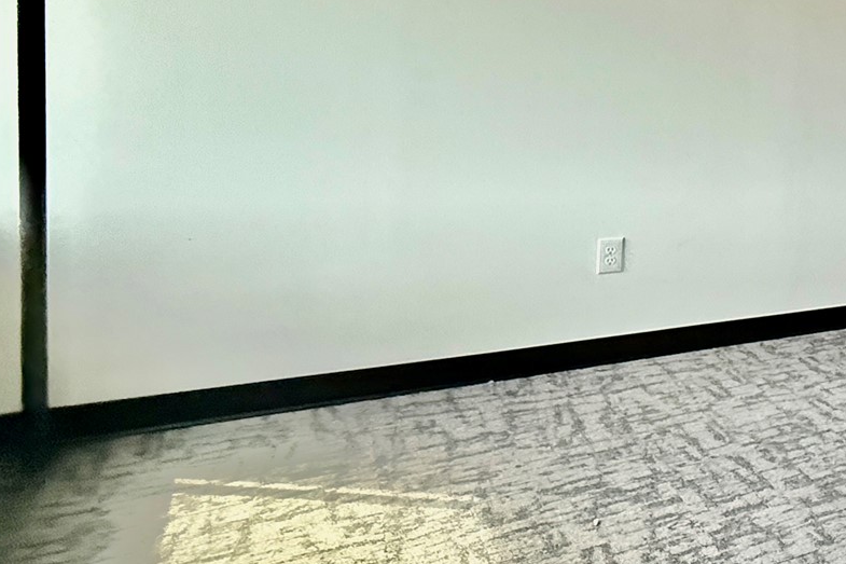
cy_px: 120
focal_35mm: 38
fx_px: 893
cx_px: 1094
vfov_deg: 34.1
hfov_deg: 35.3
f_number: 2.2
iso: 800
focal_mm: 2.22
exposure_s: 1/60
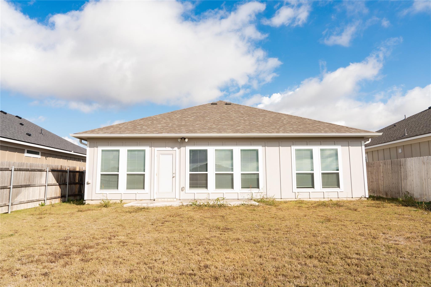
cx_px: 216
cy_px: 144
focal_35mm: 24
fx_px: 287
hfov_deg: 73.7
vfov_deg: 53.1
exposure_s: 1/200
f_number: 6.3
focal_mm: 24
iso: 125
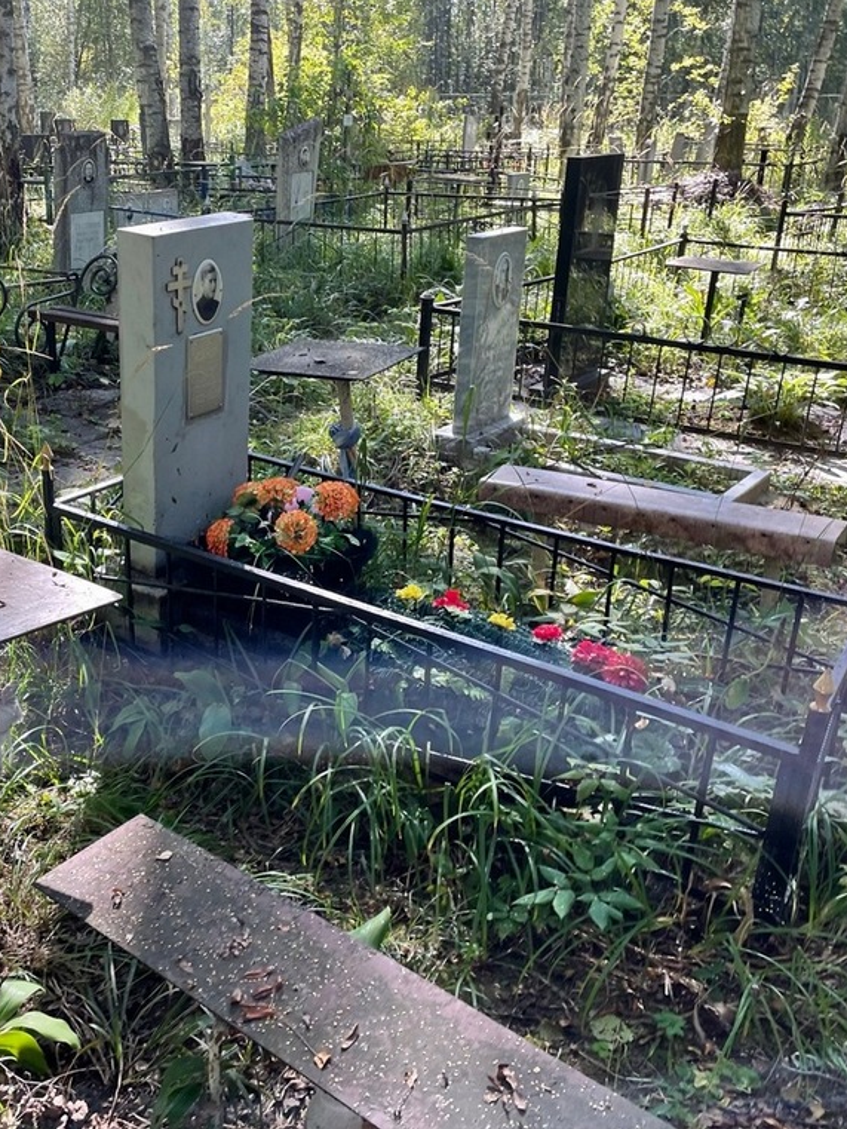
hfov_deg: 40.2
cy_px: 561
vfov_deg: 52.6
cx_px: 288
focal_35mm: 35
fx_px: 1142
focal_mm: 4.2
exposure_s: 1/148
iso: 32
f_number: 1.6
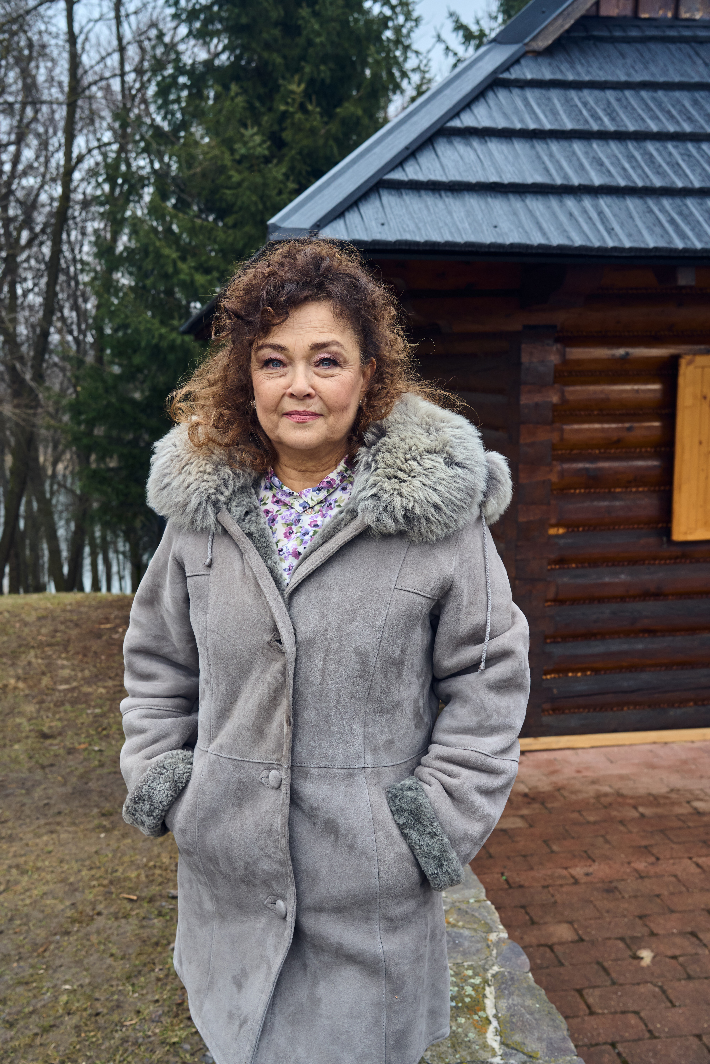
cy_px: 532
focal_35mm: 35
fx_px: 1035
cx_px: 355
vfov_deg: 54.4
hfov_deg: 37.9
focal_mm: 35
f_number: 6.3
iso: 800
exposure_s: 1/320
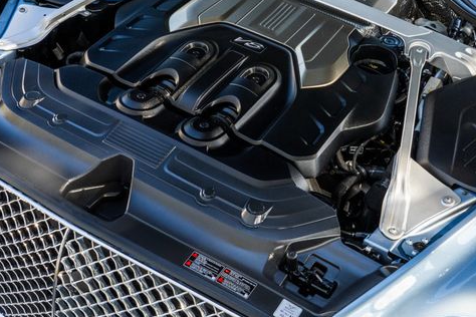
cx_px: 268
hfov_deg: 30.0
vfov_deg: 20.0
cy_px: 42
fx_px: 886
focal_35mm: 67
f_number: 8
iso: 640
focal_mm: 34
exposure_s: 1/80
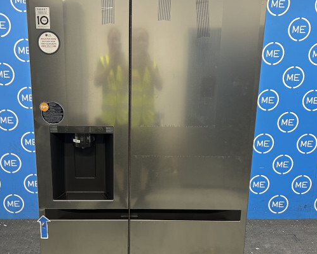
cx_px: 140
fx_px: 385
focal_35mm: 41
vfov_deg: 36.4
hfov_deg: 44.7
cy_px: 150
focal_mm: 5.7
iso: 125
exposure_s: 1/50
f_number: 1.5
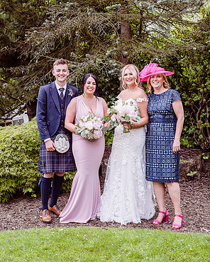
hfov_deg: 26.7
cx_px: 106
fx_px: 443
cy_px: 110
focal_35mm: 57
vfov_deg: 33.0
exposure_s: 1/100
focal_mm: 50
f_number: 8
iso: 250
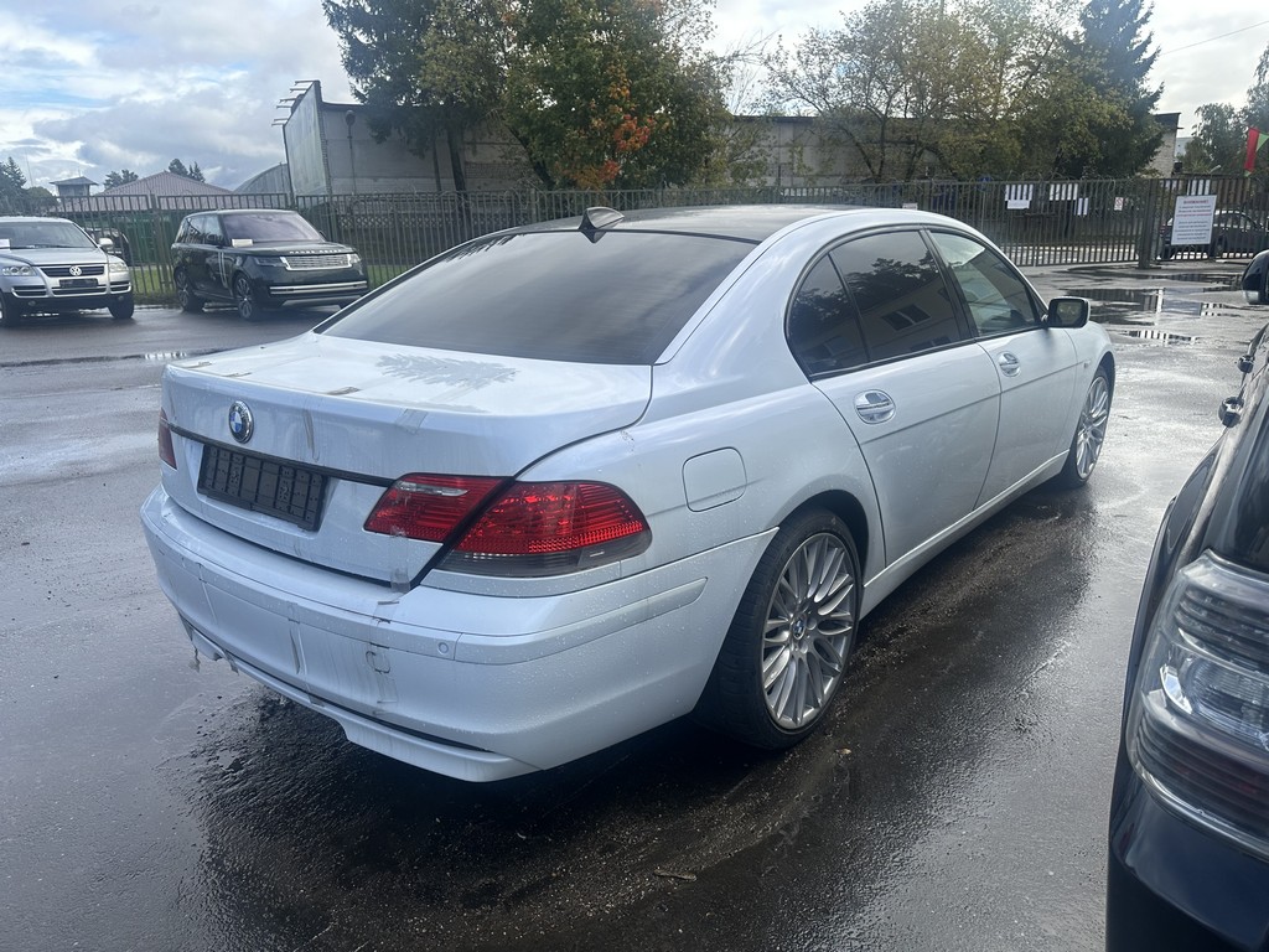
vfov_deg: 56.8
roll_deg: +0.9
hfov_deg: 71.6
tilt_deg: -15.3
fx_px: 880
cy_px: 476
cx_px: 634
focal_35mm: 24
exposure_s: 1/2525
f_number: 1.78
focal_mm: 6.86
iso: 80
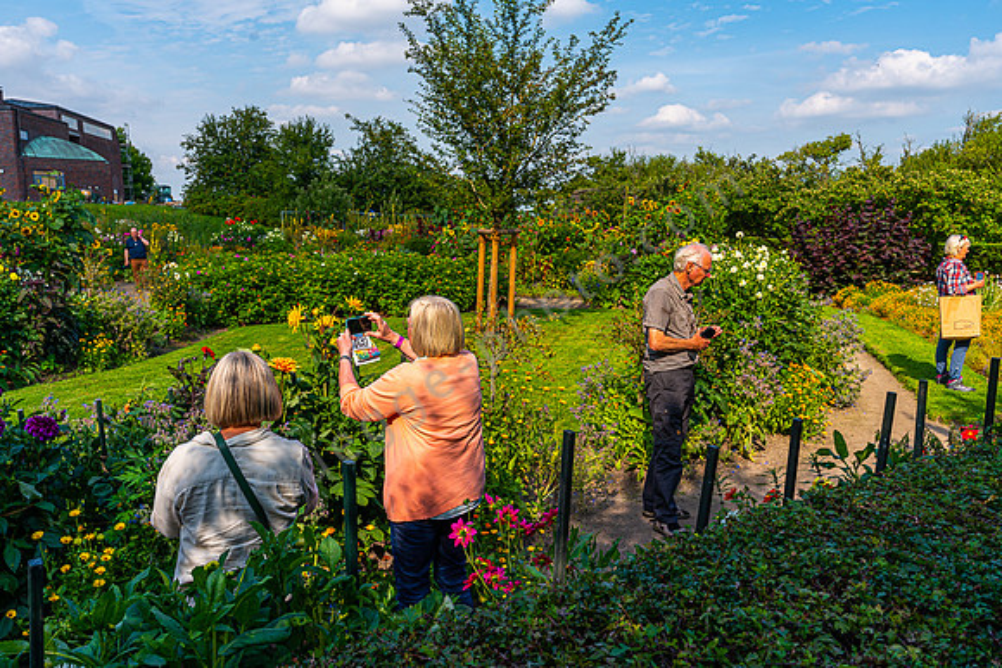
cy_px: 334
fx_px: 807
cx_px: 501
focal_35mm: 29
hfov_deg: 63.6
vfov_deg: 45.0
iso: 100
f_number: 8
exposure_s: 1/200
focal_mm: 29
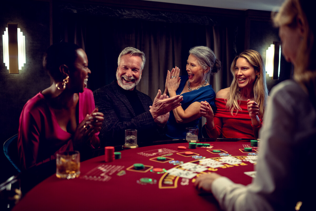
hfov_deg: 54.4
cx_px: 158
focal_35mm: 35
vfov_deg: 37.9
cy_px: 106
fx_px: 307
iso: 800
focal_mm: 35
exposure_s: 1/400
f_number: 2
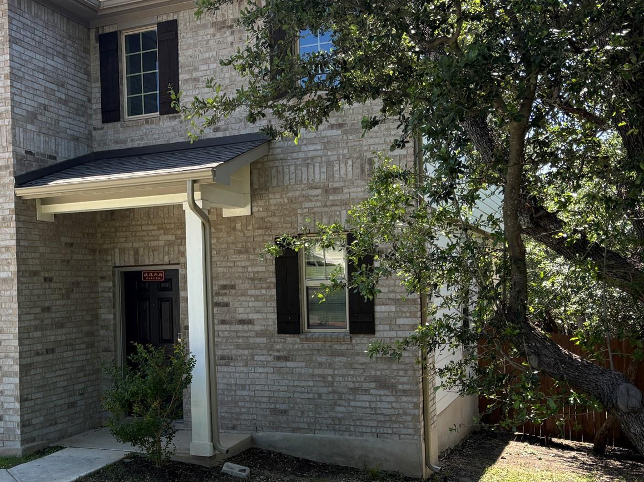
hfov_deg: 39.4
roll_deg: +1.6
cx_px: 114
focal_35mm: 46
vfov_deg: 31.4
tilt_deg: -0.4
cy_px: 293
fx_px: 856
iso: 50
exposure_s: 1/787
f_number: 1.6
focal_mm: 5.96
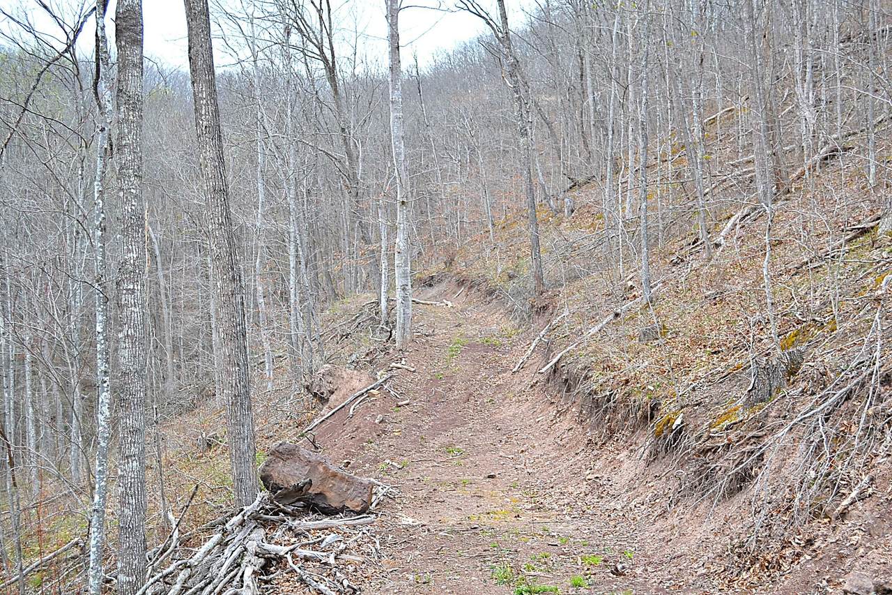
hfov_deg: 43.6
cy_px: 298
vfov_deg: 29.9
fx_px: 1115
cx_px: 446
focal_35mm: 45
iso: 140
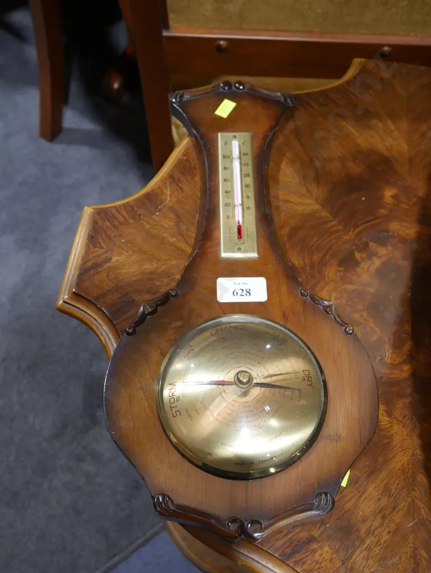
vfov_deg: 46.8
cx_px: 216
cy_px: 286
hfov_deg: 36.0
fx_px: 663
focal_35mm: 40
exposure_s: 1/60
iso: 640
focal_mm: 20
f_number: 5
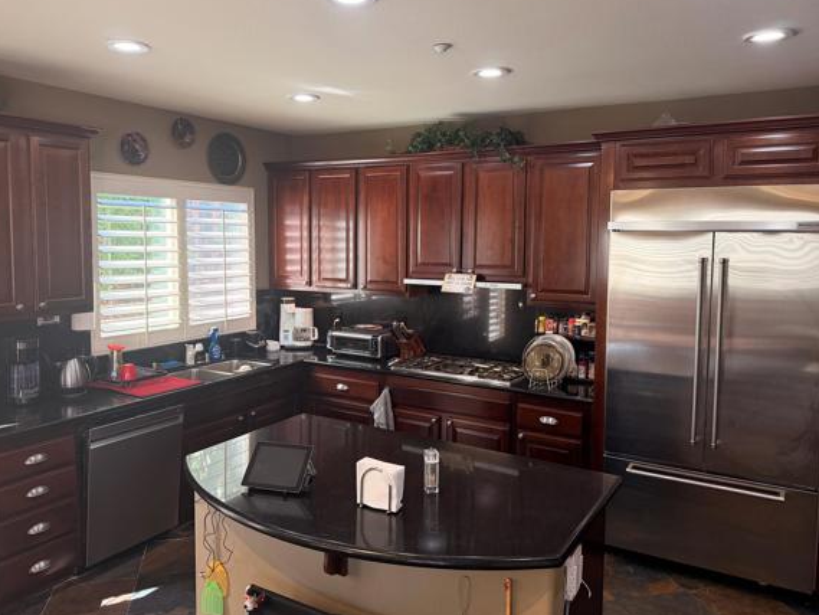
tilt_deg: -5.2
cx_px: 407
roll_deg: -0.3
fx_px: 639
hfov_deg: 65.3
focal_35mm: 27
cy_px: 278
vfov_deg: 51.3
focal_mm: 6.76
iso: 200
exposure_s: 1/146
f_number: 1.78
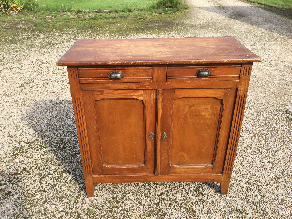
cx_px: 146
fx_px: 261
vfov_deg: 45.4
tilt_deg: -26.7
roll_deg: -0.6
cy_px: 110
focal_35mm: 31
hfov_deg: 58.4
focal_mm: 3.3
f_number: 2.4
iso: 25
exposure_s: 1/550
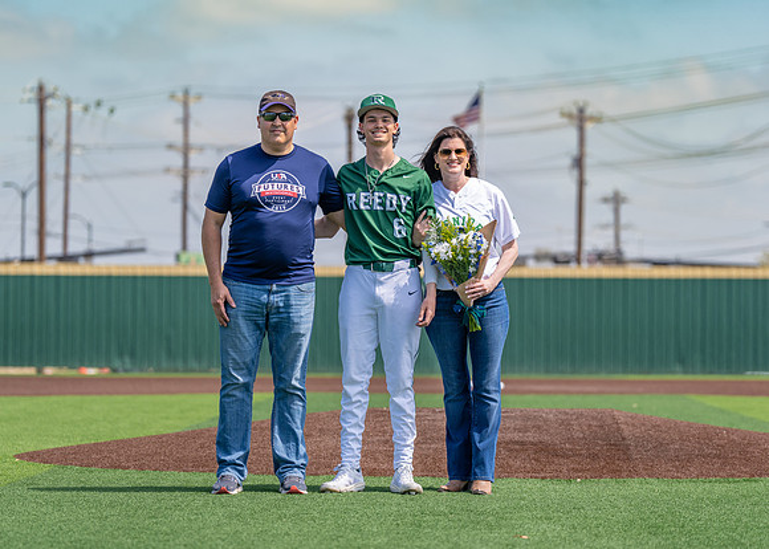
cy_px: 288
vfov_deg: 10.5
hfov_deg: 14.7
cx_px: 384
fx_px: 2981
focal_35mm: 137
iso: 100
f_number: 2.8
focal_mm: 119
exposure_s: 1/1600
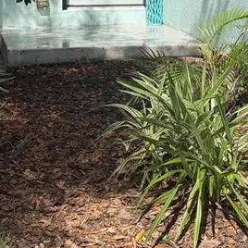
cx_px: 55
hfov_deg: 21.2
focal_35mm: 81
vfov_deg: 20.2
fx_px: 657
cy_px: -41
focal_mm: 6.76
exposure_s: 1/4405
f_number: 1.78
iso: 80
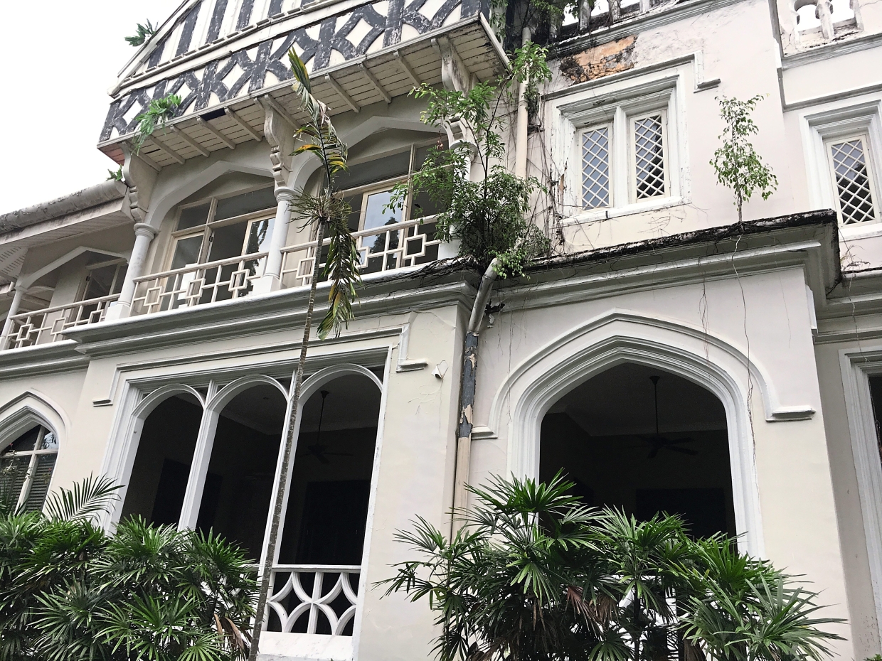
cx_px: 441
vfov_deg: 48.2
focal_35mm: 29
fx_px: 739
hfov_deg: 61.7
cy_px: 330
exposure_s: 1/100
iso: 32
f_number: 2.2
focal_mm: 4.2
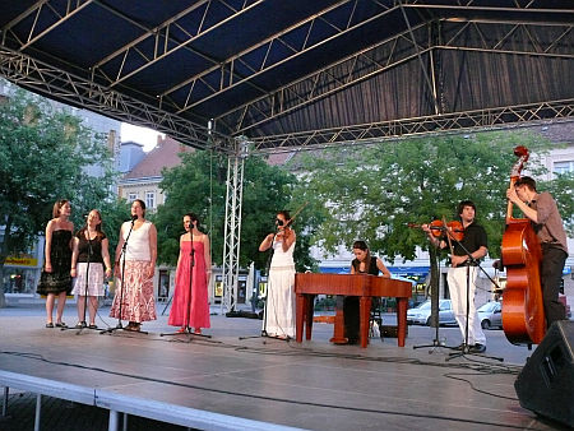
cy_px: 216
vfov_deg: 40.7
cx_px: 287
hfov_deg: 52.6
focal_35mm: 35
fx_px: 581
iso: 800
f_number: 2.8
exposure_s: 1/25
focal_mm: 7.4
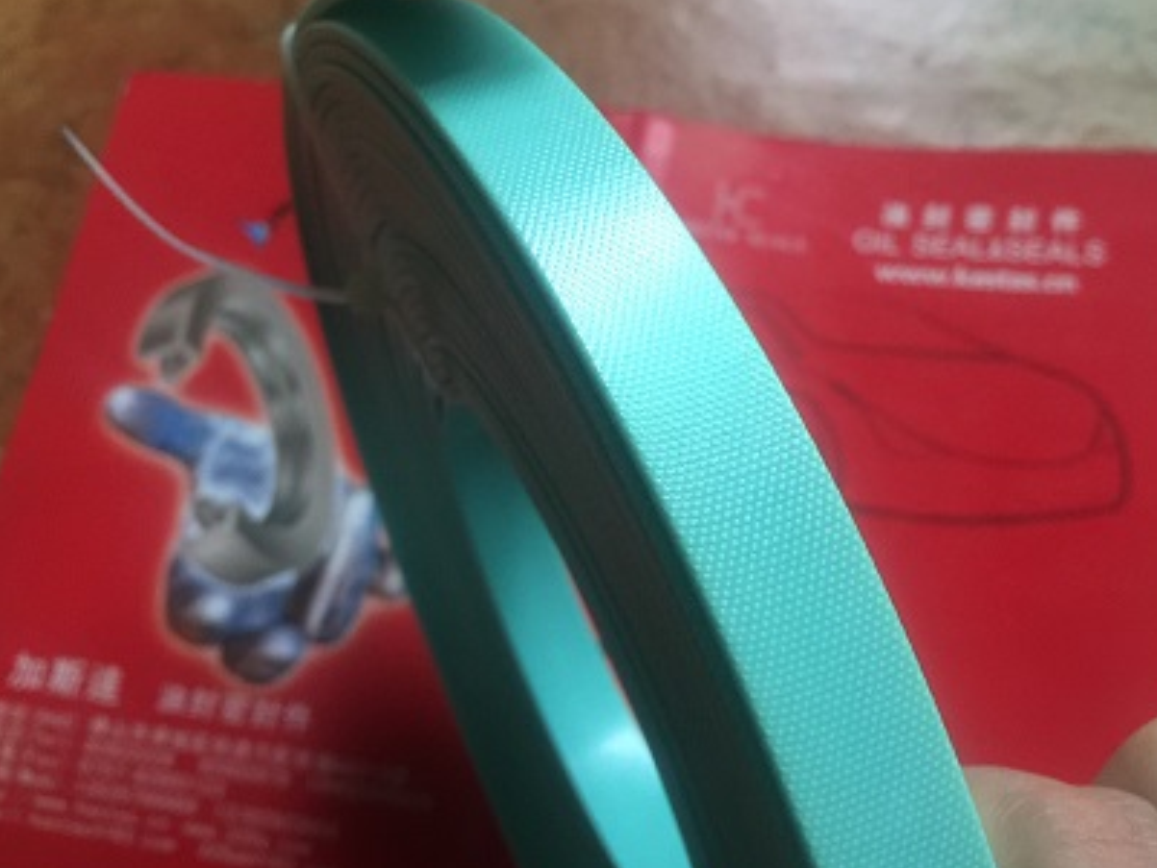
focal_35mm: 37
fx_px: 1237
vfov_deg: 38.6
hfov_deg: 50.0
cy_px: 355
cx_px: 641
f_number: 2.2
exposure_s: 1/17
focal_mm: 4.15
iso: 125
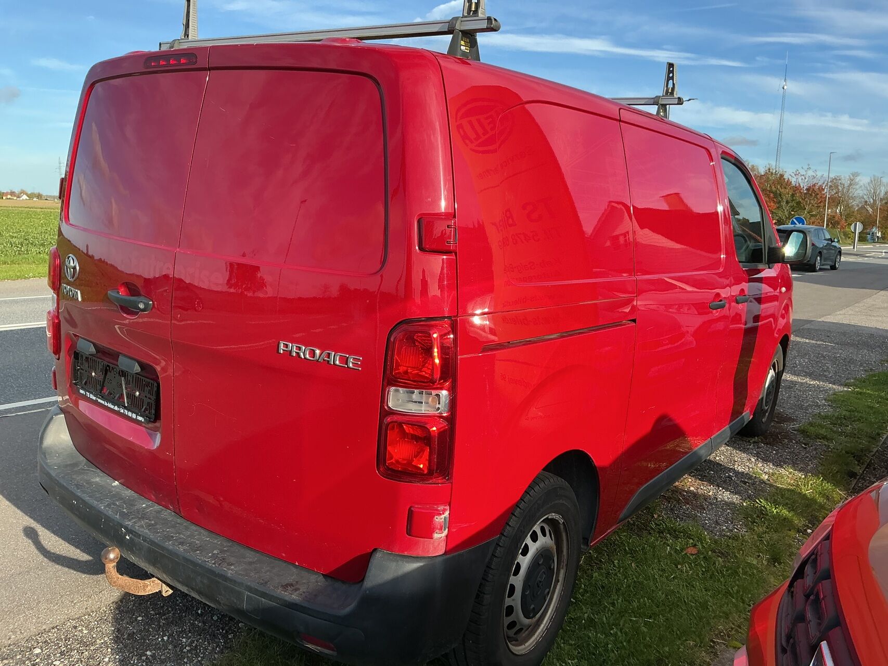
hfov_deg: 61.7
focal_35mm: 29
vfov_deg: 48.2
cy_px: 333
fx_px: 744
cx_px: 444
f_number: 1.8
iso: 25
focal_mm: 3
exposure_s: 1/514
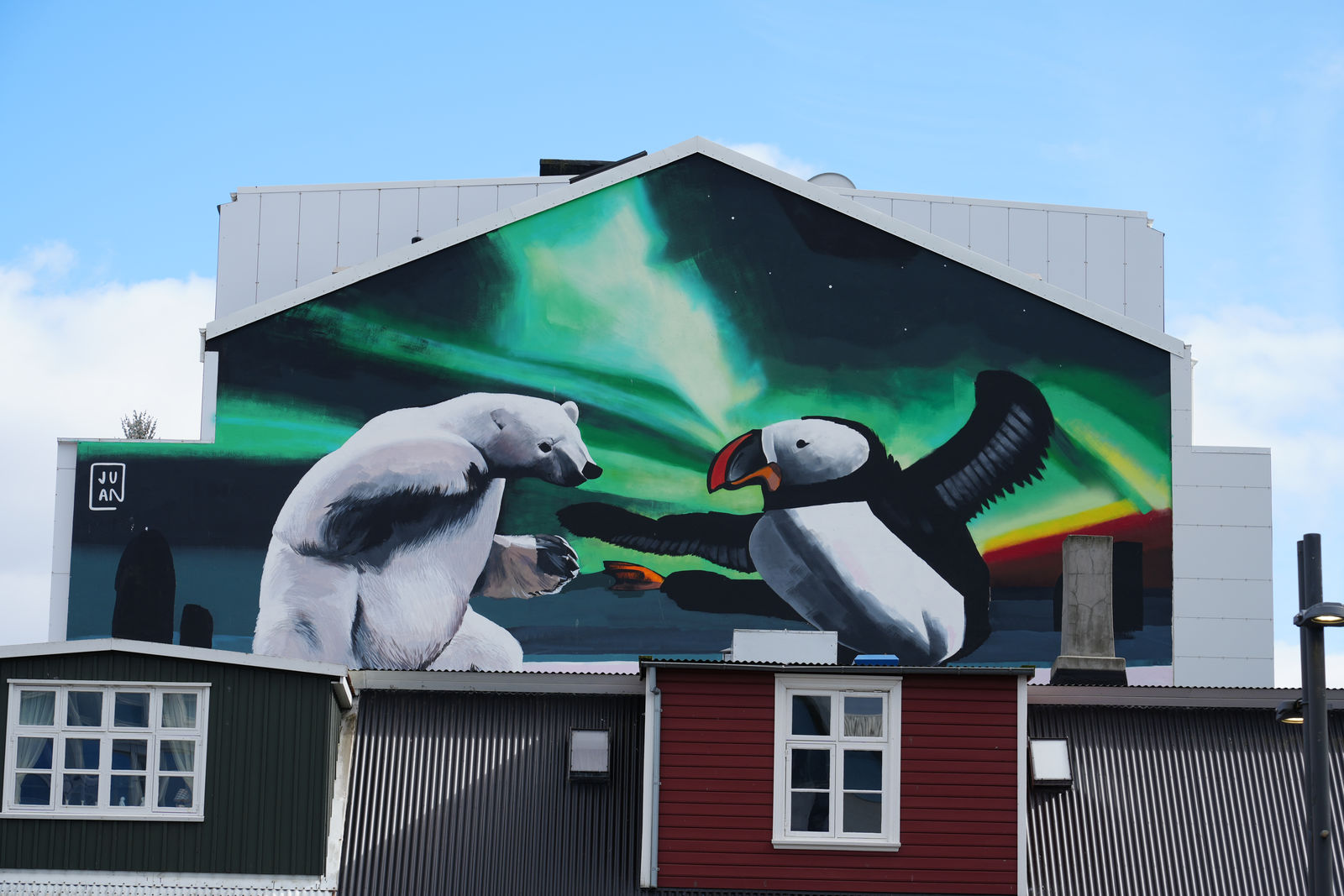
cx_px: 672
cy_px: 448
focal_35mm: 103
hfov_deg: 19.8
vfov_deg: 13.3
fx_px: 3845
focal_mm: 103
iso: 100
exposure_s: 1/200
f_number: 8
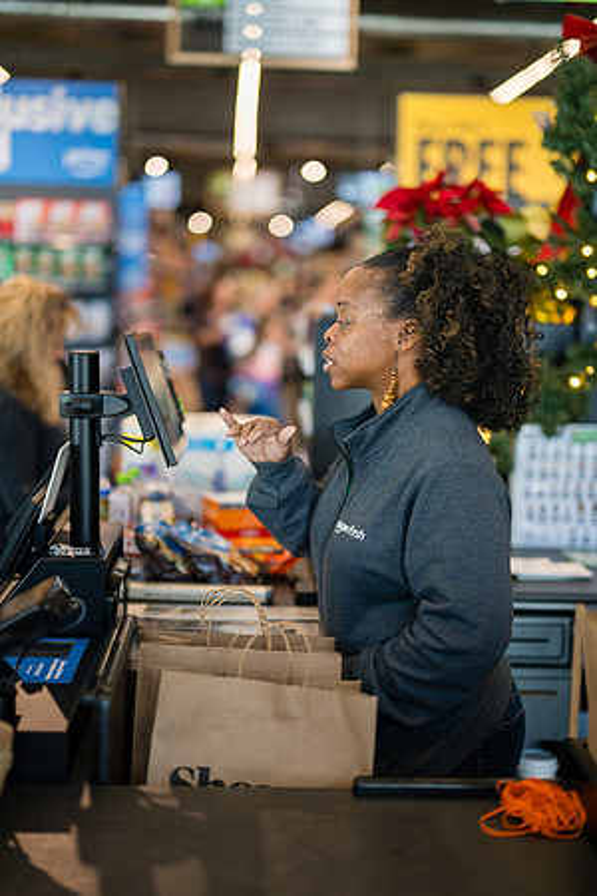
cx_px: 298
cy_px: 448
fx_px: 1244
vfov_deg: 39.6
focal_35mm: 50
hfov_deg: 27.0
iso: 640
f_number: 1.2
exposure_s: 1/1250
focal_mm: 50
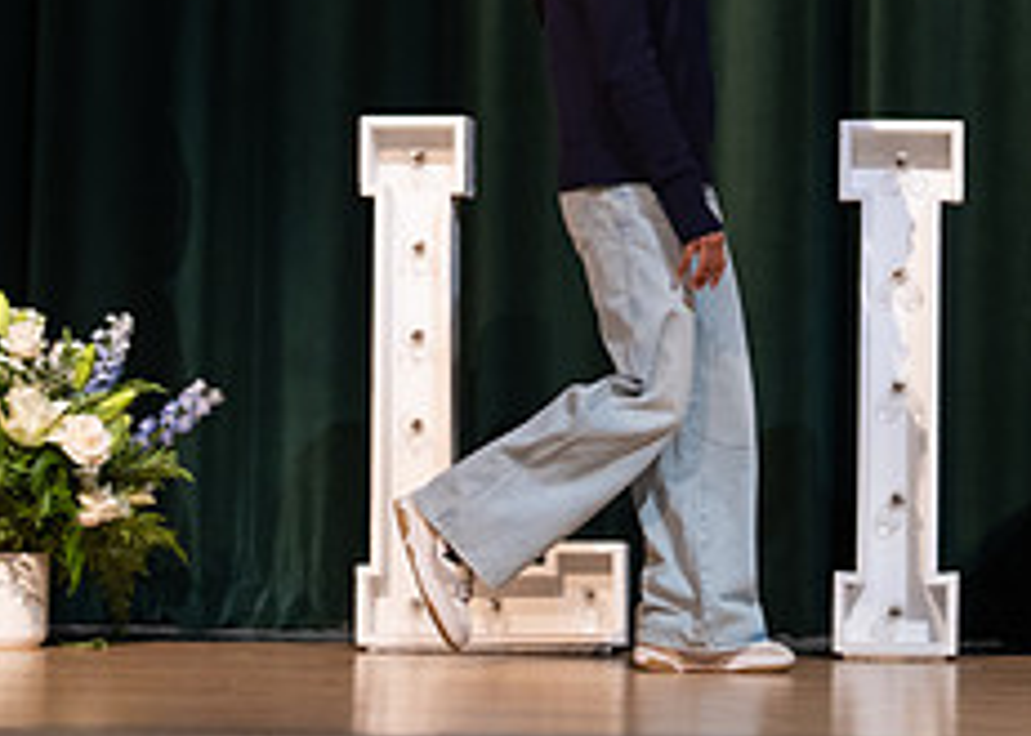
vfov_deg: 10.4
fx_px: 4012
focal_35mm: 137
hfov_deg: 14.6
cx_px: 745
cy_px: 103
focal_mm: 50
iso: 640
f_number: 1.2
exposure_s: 1/320
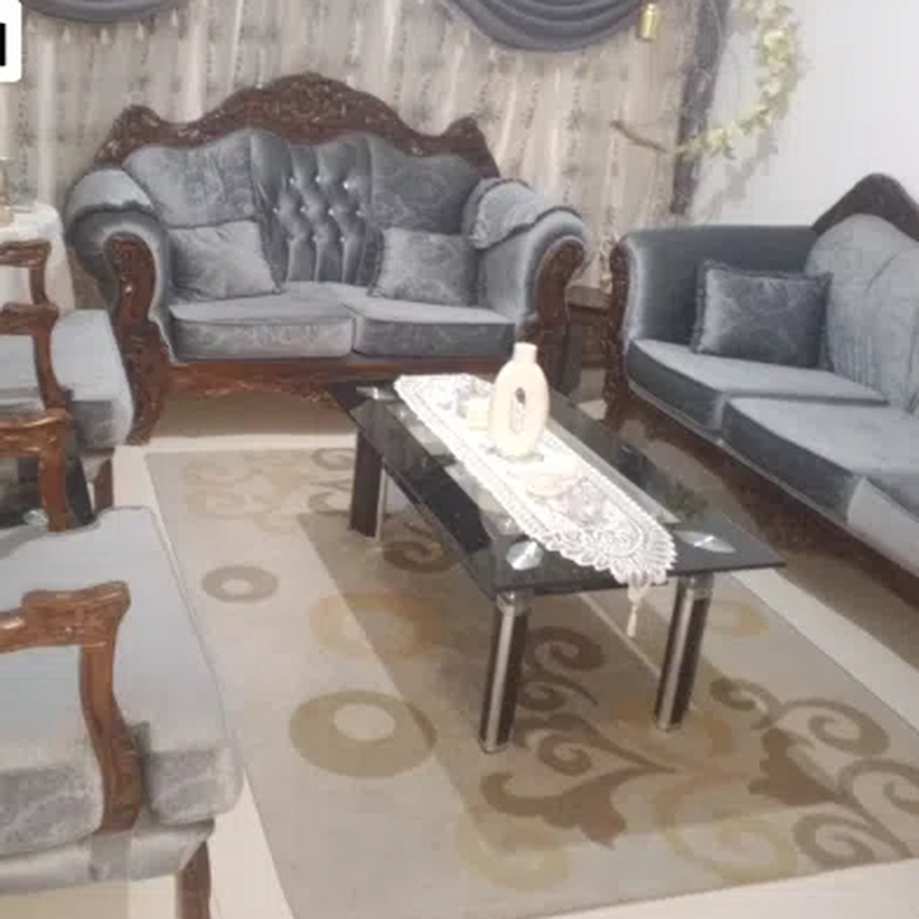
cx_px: 375
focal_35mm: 39
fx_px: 1171
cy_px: 420
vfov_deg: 42.8
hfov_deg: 42.7
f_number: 1.6
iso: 2580
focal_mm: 4.09
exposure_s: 1/16.7
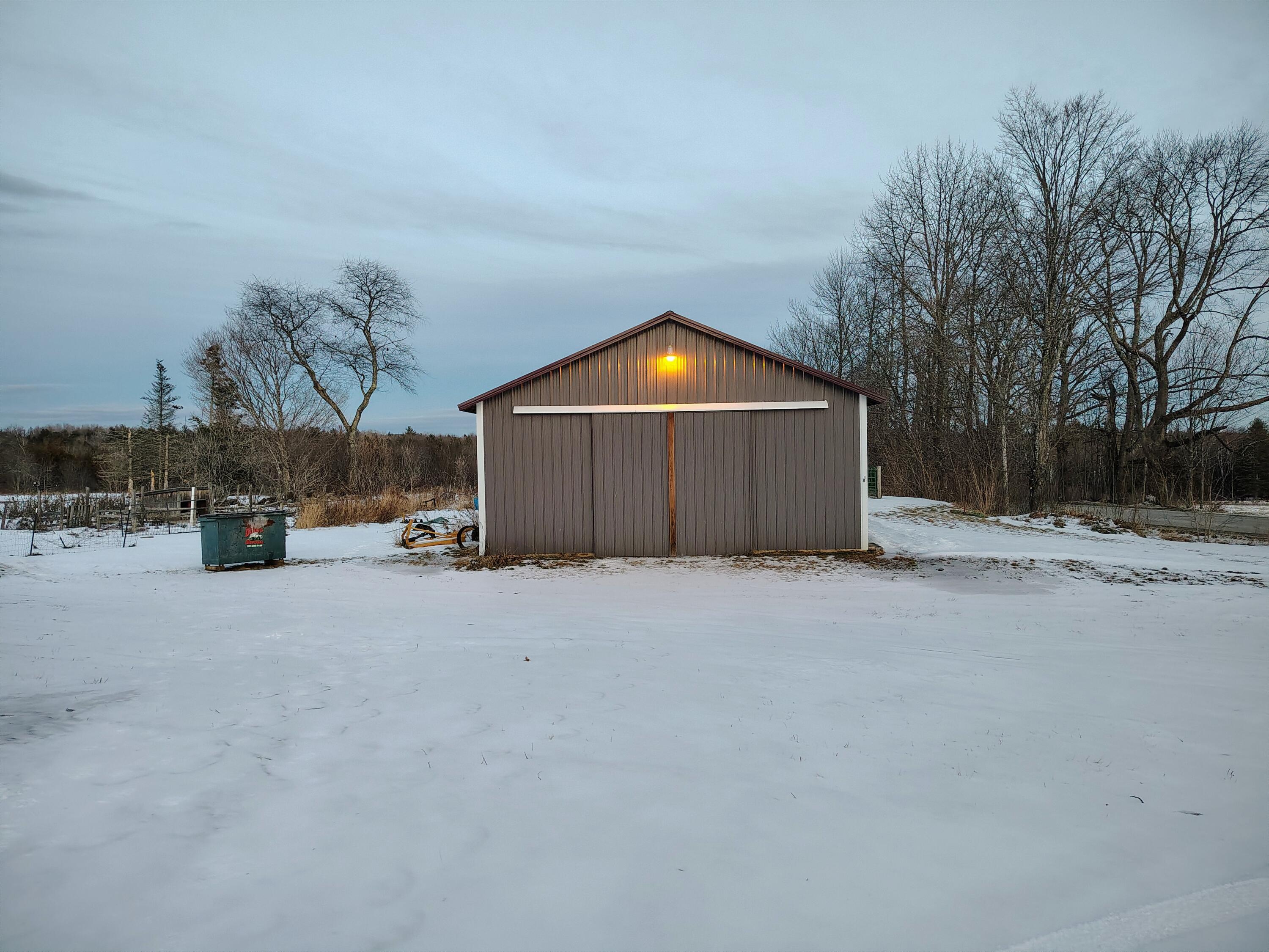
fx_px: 880
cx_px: 634
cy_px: 476
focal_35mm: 24
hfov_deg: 71.6
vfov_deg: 56.8
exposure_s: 1/120
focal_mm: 5.56
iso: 1092
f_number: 1.8
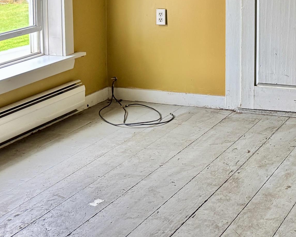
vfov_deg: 22.3
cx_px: 340
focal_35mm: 63
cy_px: -49
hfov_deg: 27.1
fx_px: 552
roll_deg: +1.2
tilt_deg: -4.1
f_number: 1.78
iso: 200
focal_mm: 6.76
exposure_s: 1/120
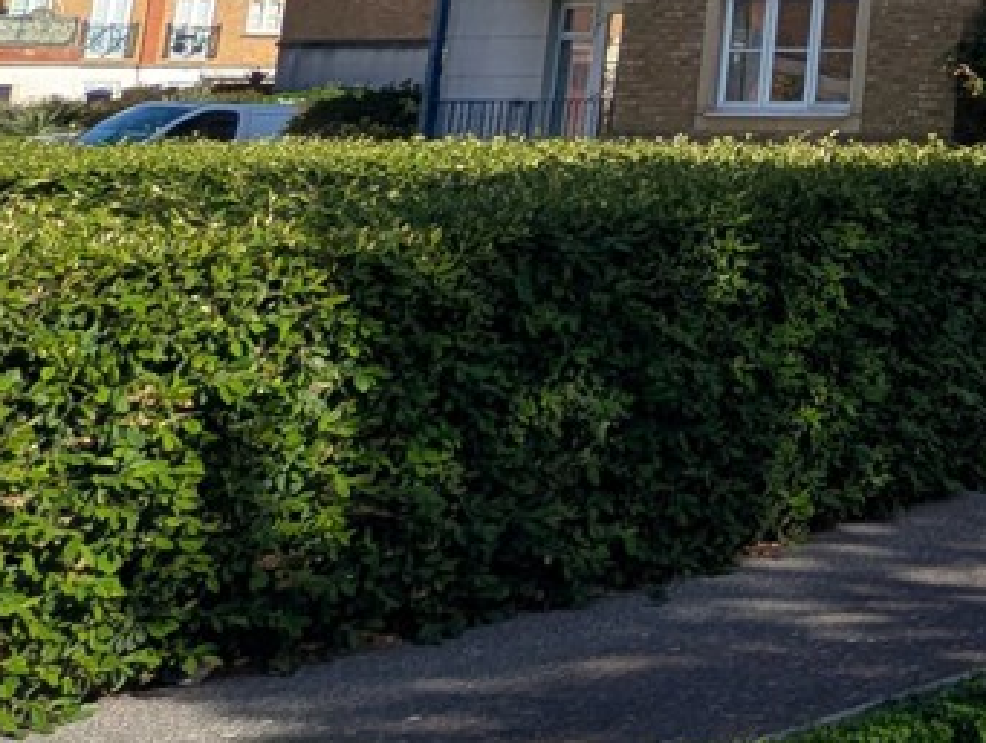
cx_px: 1790
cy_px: -447
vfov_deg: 17.3
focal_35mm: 75
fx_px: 2140
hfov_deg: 19.3
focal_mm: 2.35
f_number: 2.2
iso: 47
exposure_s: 1/1148
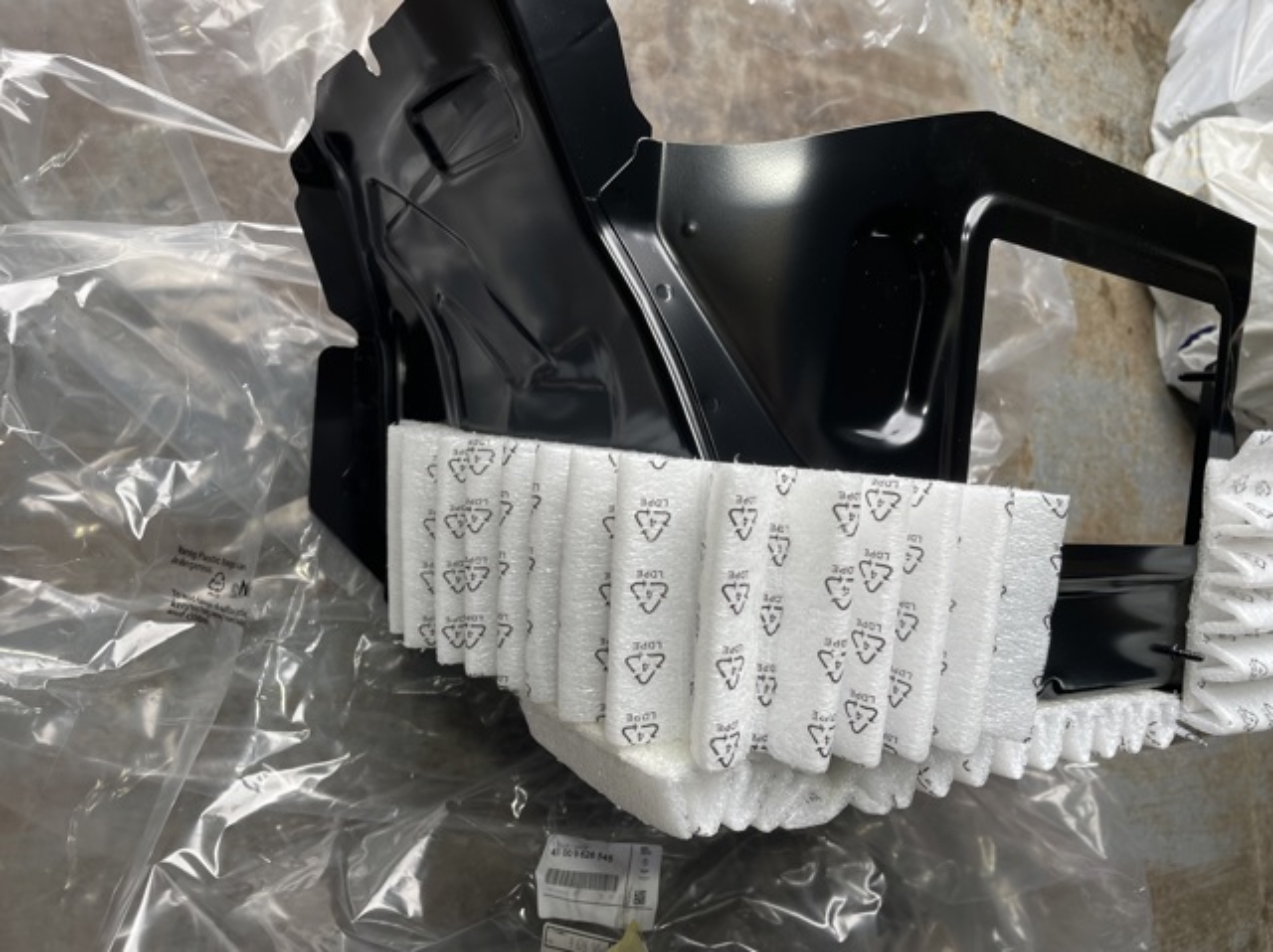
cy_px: 476
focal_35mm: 26
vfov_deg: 53.0
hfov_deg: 67.3
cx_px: 636
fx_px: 955
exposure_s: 1/100
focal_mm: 4.2
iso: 32
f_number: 1.6
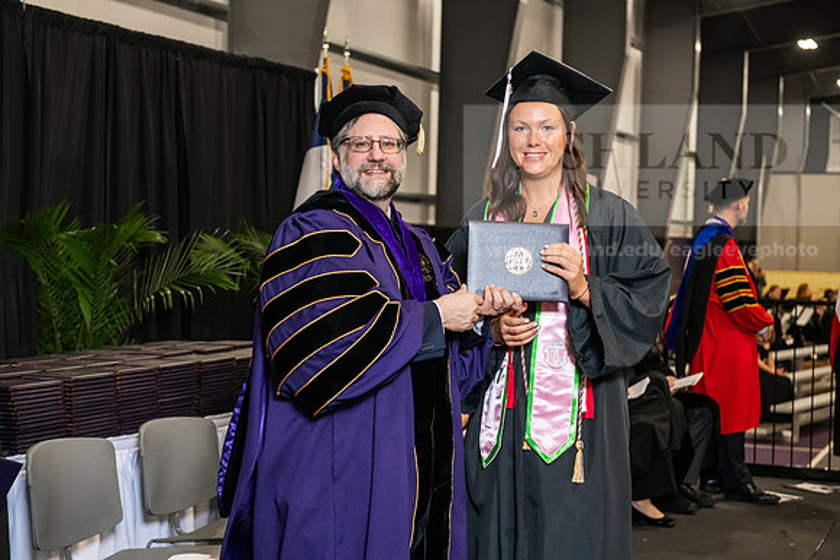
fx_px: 1540
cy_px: 280
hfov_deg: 30.5
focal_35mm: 66
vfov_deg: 20.6
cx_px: 420
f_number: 5
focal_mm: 66
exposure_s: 1/200
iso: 2500
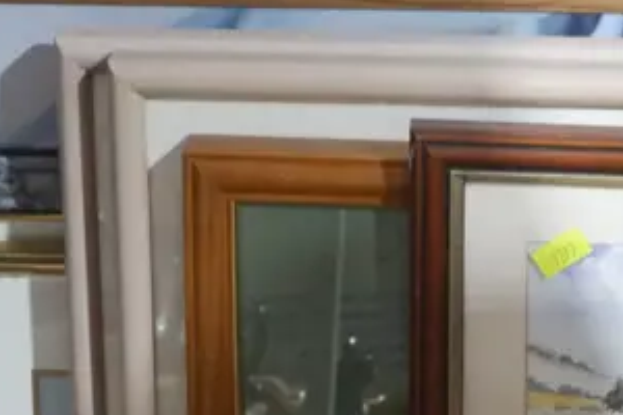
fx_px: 3565
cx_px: 613
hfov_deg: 9.9
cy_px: 698
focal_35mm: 206
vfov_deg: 6.5
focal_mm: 29
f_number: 7.1
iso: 3200
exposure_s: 1/30
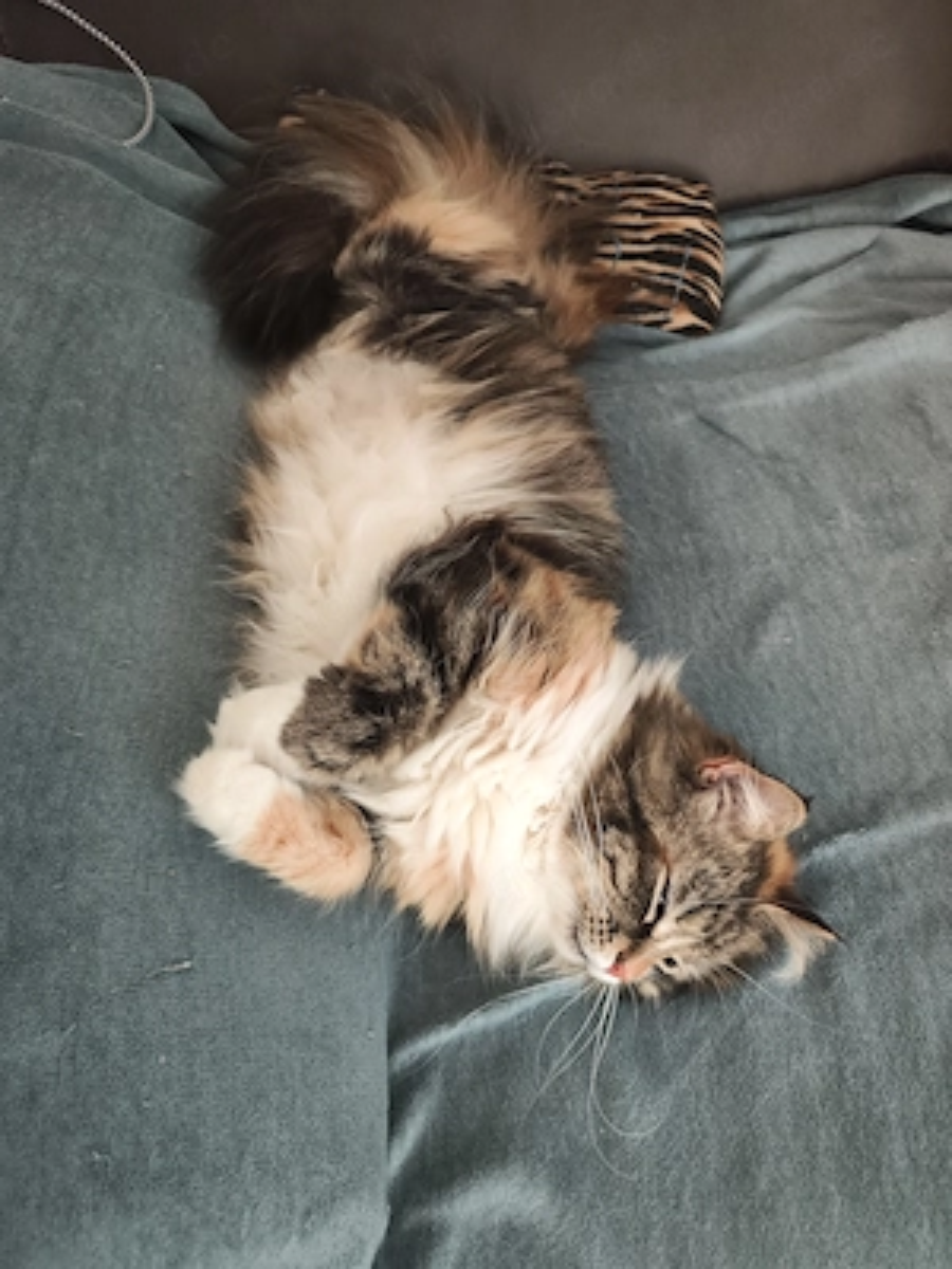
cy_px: 634
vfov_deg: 73.9
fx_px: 843
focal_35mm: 23
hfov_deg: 58.9
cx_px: 476
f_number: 1.69
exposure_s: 1/33.3
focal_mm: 7.01
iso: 1638
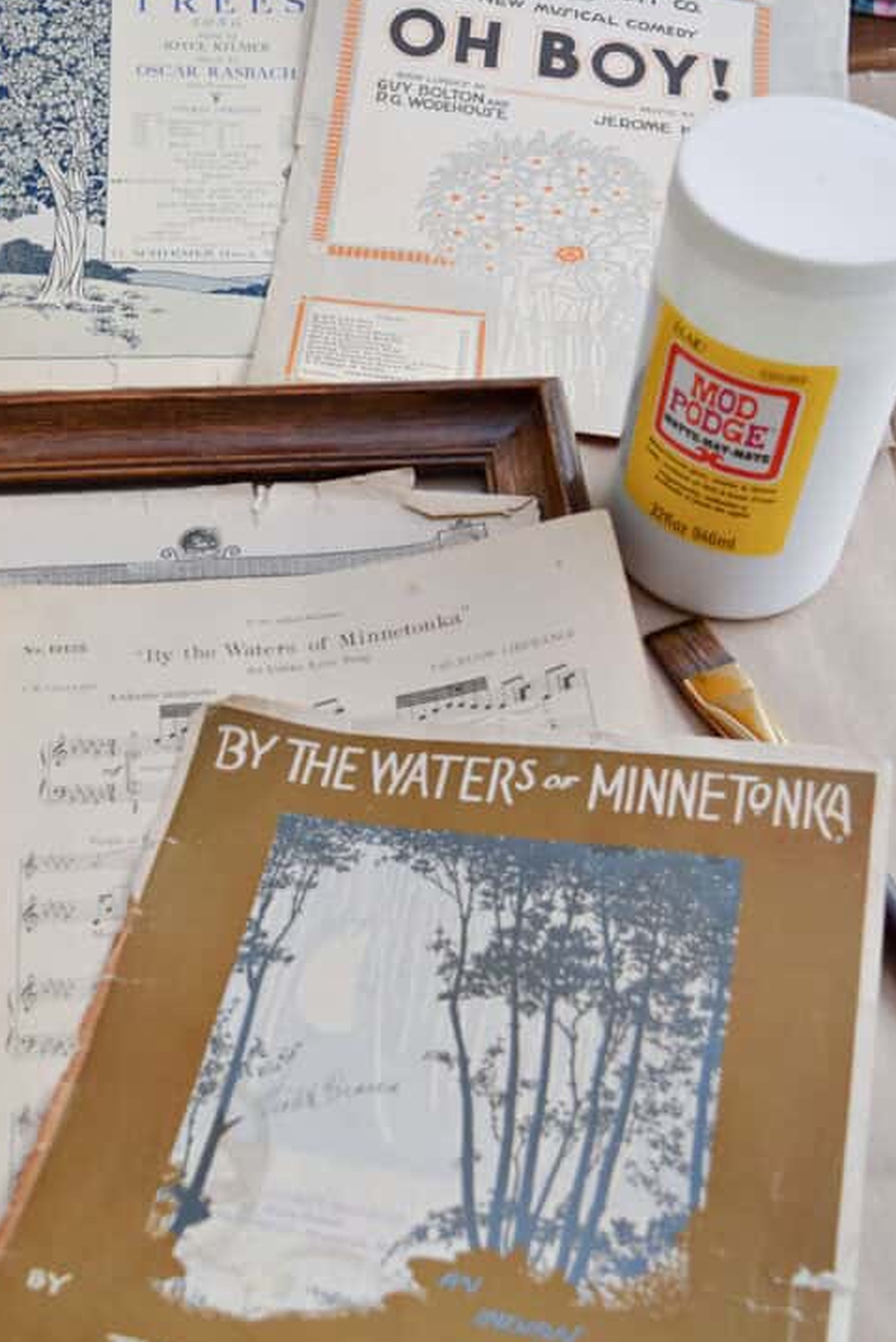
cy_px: 694
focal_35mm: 47
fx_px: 1753
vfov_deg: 41.9
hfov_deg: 28.5
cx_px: 287
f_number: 4.5
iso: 400
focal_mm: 22
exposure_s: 1/80
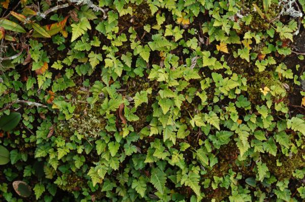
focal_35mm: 90
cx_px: 152
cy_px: 101
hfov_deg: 22.7
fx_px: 761
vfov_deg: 15.1
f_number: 7.1
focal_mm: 60
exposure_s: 1/80
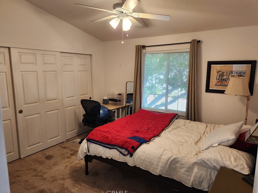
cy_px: 96
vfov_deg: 56.8
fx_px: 179
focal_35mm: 24
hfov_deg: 71.6
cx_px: 129
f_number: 1.8
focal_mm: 5.4
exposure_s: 1/120
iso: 250
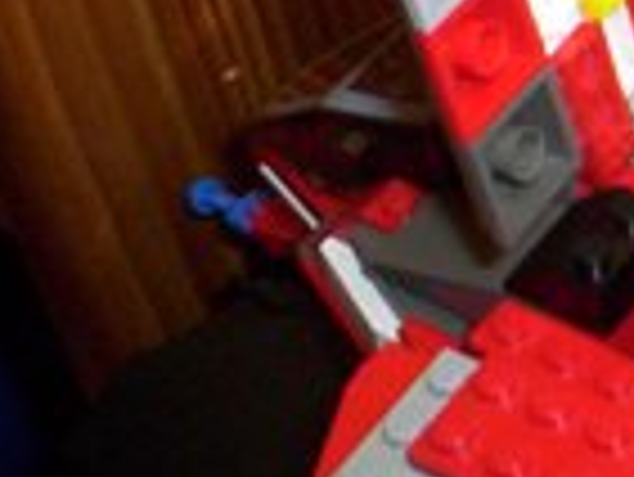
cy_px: -198
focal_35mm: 120
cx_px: 839
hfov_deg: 15.6
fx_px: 2200
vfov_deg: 11.9
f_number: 4.5
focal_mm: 4.99
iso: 140
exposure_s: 1/60
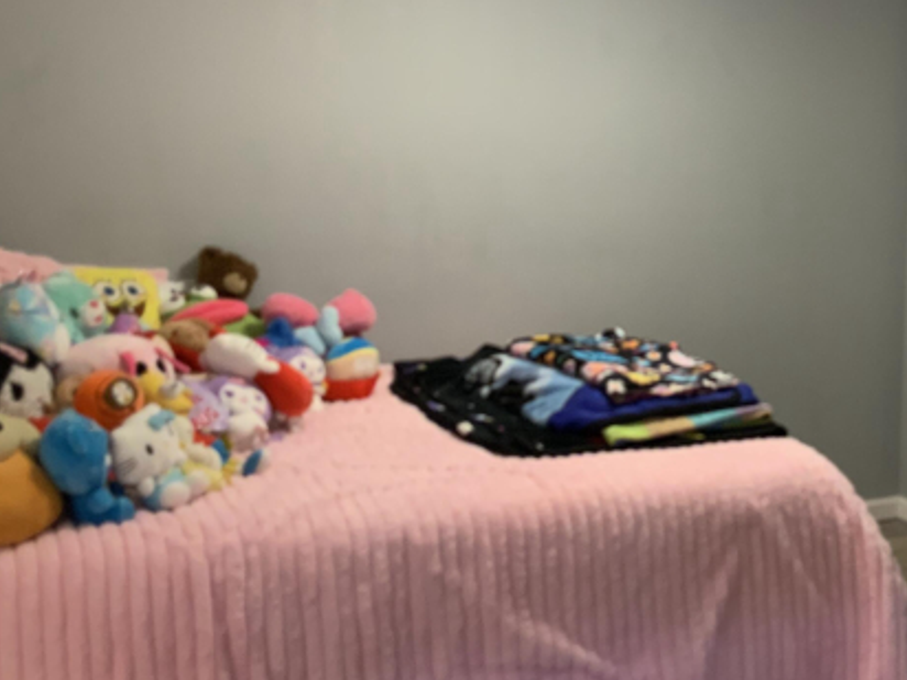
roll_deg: -1.1
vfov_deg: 30.5
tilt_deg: -2.8
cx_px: 651
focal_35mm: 47
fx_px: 1231
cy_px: 189
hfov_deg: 39.6
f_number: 1.8
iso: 160
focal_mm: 3
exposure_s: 1/60
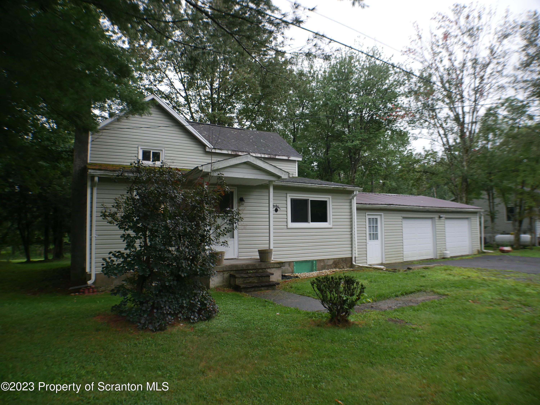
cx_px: 270
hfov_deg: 63.4
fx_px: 437
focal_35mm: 28
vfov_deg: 49.8
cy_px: 202
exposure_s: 1/60
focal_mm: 14
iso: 250
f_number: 3.5
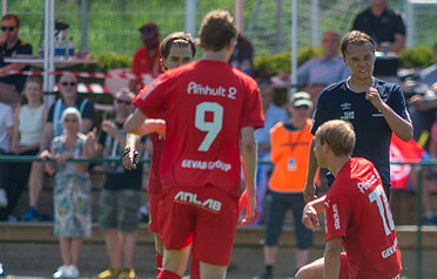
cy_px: 255
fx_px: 10215
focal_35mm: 852
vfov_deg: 1.6
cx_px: 347
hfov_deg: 2.5
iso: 280
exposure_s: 1/2000
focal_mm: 420
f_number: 4
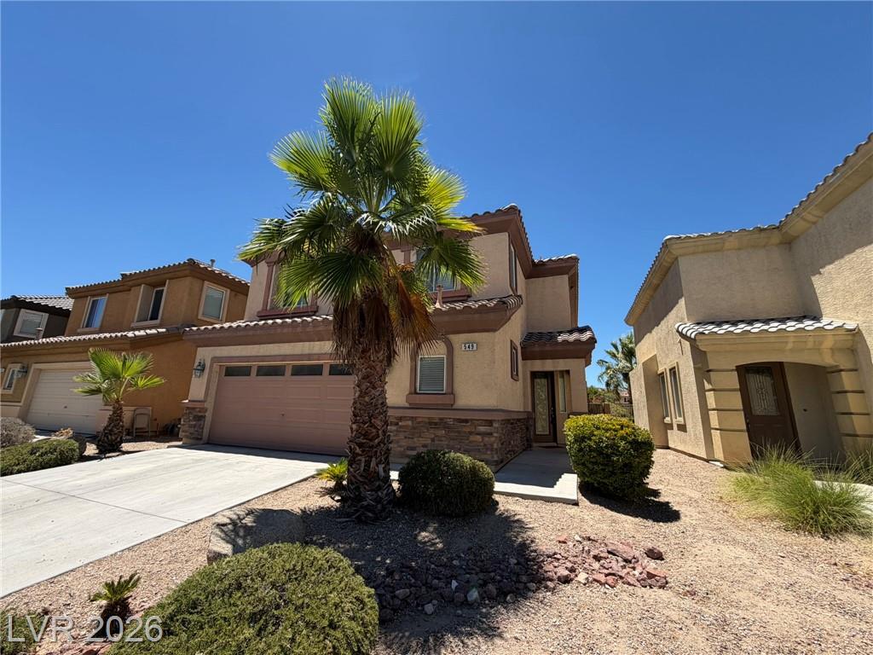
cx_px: 436
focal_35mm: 14
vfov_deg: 85.7
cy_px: 328
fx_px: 353
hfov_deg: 102.1
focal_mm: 2.22
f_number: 2.2
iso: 25
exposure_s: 1/770
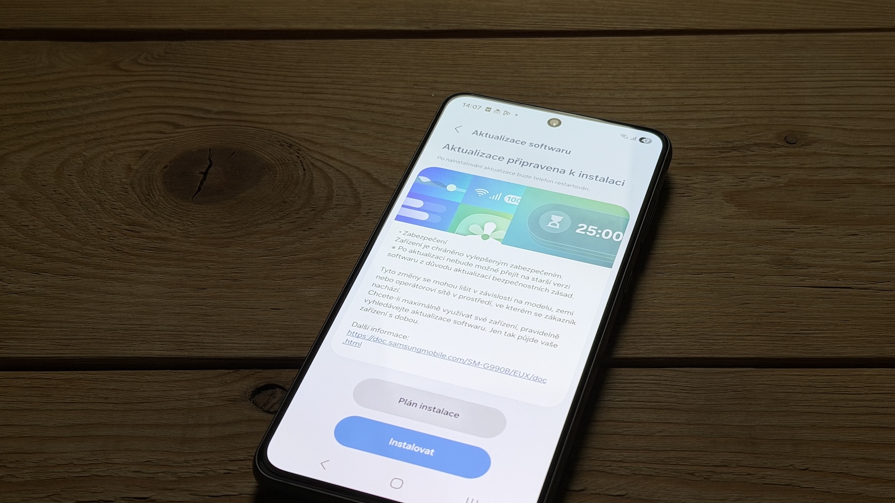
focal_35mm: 57
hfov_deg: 36.6
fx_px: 1353
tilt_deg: -46.6
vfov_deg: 21.1
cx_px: 473
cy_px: 292
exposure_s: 1/120
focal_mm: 6.76
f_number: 1.78
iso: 50
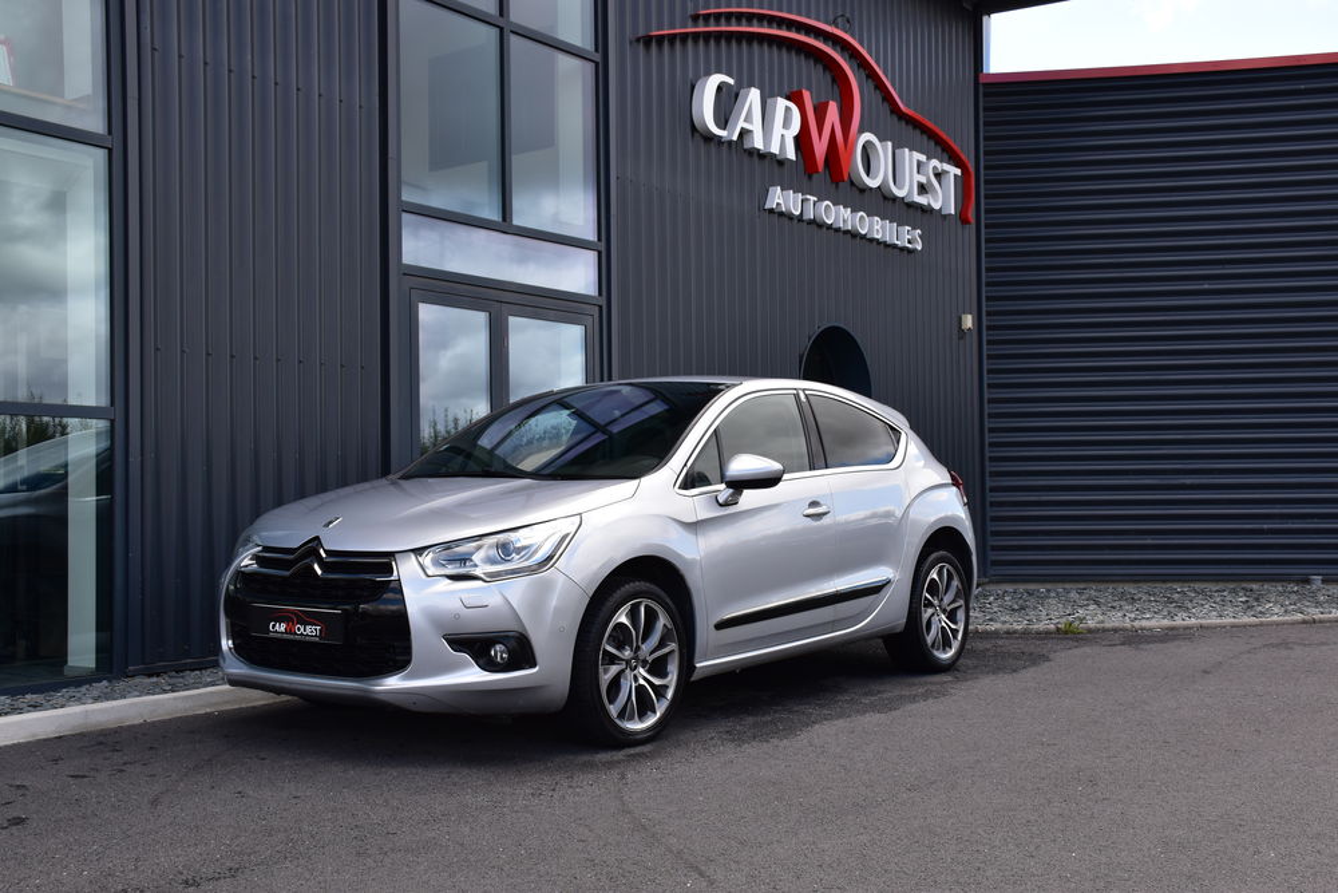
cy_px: 446
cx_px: 669
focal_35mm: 39
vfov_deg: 34.2
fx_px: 1450
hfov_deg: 49.5
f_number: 10
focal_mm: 26
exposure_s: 1/200
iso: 400
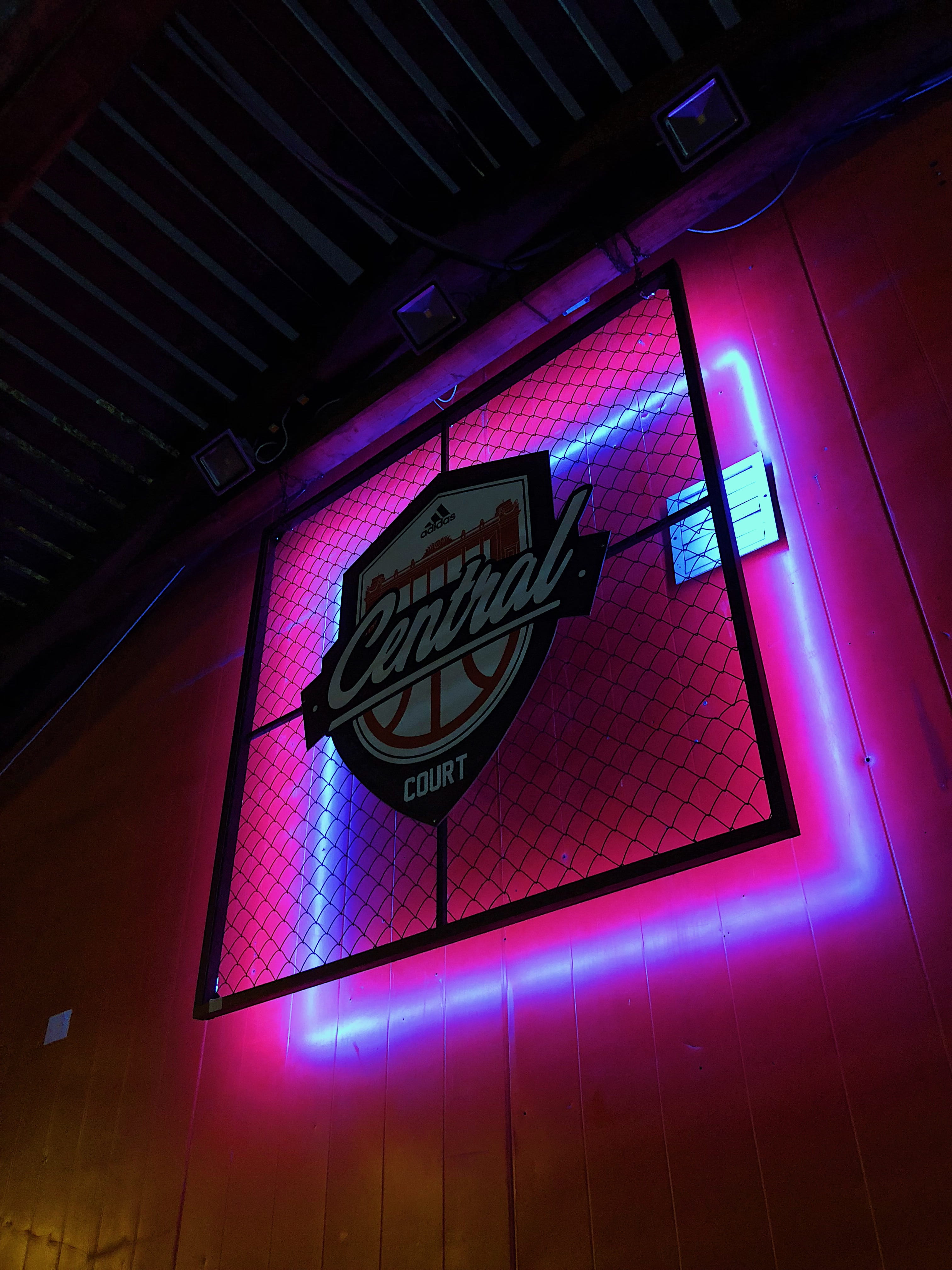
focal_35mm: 28
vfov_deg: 63.4
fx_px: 1027
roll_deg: +1.6
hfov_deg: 49.7
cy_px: 635
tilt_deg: +37.4
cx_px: 476
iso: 100
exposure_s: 1/9
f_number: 1.8
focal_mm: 4
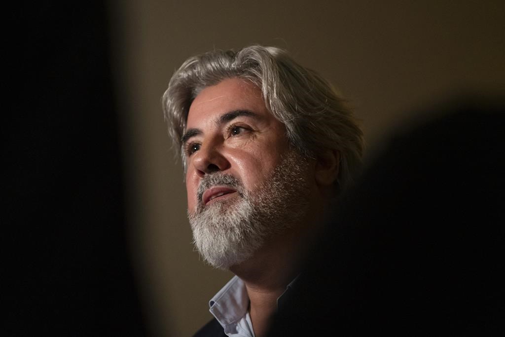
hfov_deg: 19.5
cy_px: 168
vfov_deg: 13.0
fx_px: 1473
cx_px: 252
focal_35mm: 105
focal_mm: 105
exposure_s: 1/320
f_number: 2.8
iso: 3200
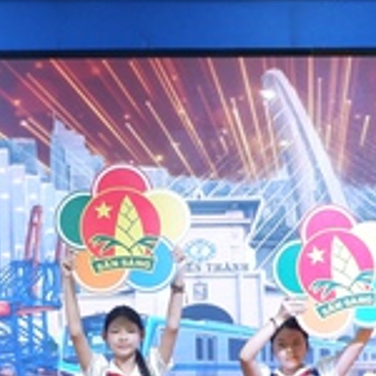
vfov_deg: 14.0
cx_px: 103
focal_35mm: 124
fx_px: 1524
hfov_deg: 14.0
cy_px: 320
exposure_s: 1/42
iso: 200
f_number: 3.8
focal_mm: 20.1
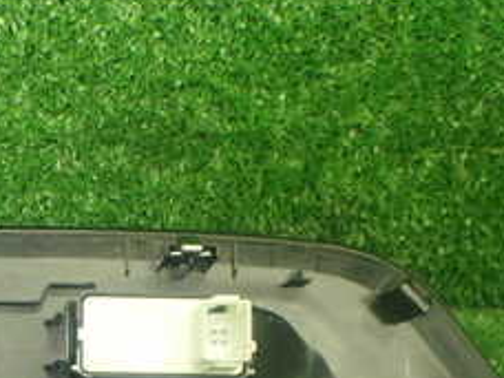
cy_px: 378
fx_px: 1150
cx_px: -22
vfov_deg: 18.2
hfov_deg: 23.5
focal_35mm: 79
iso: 500
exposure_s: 1/125
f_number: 2.3
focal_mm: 5.4
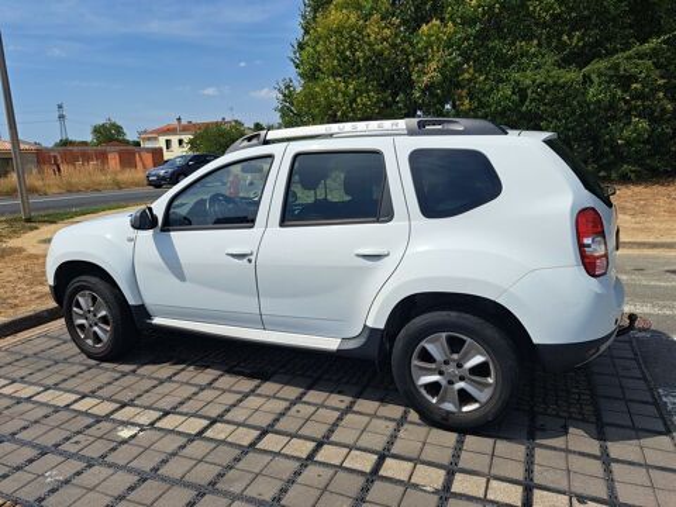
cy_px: 254
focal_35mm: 24
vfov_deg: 56.8
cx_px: 338
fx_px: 469
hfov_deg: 71.6
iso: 50
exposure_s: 1/1842
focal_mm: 5.23
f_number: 1.8
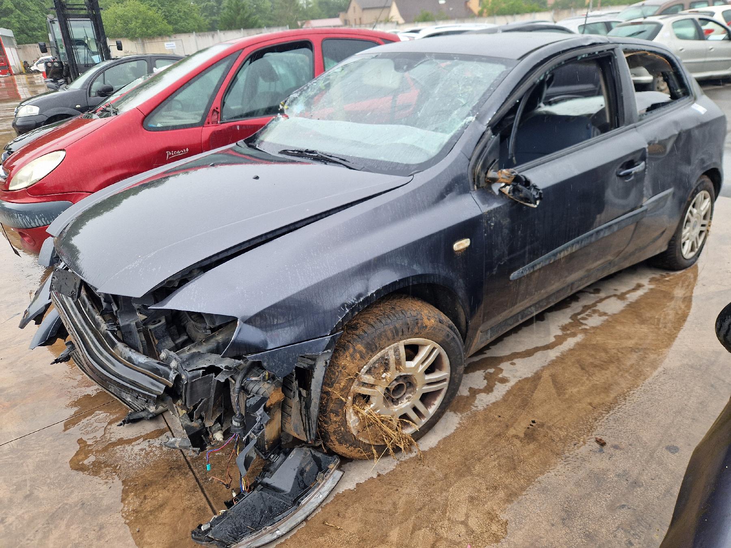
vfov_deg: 58.9
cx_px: 366
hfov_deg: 73.9
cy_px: 274
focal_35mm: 23
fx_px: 486
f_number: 1.8
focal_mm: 5.4
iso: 50
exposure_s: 1/303
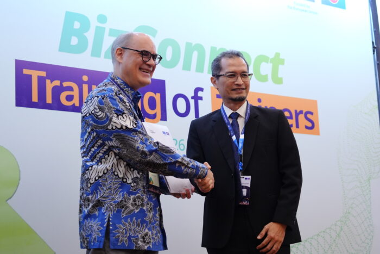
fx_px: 728
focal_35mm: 69
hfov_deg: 29.2
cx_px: 190
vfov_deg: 19.7
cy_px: 127
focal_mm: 46
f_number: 2.8
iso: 2500
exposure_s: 1/125
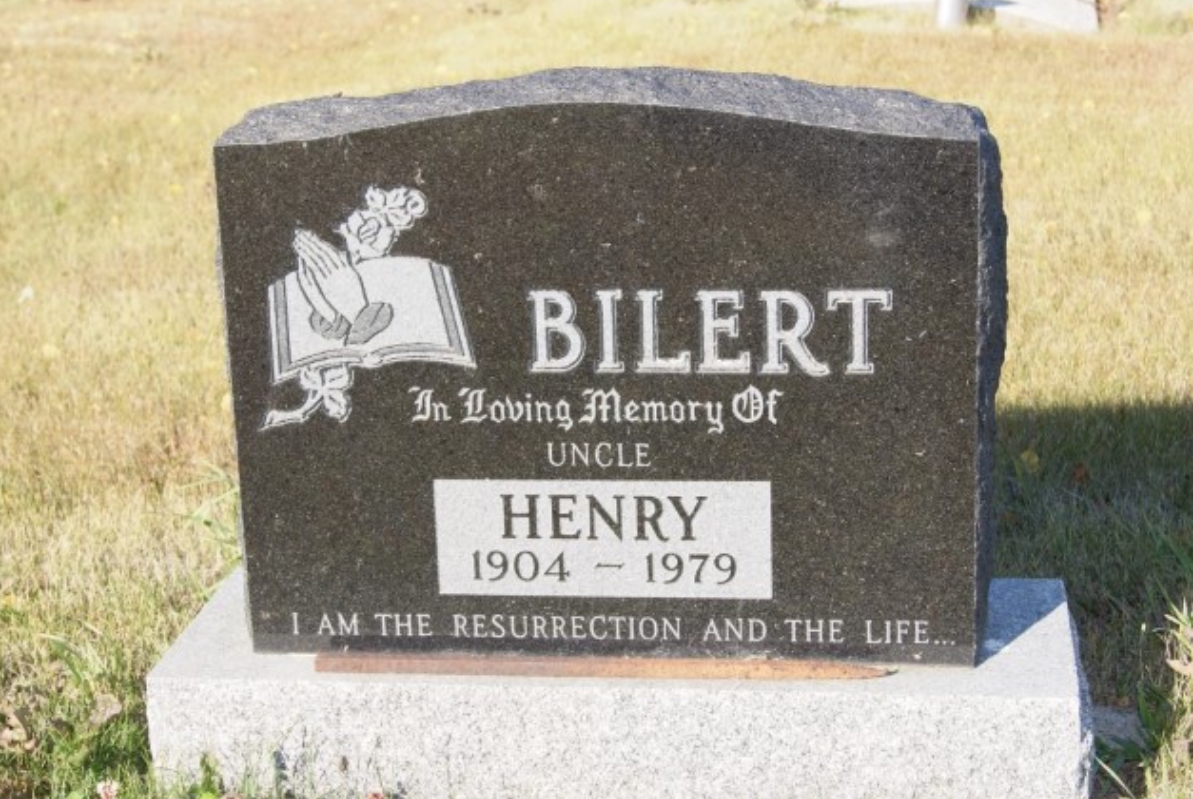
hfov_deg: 30.0
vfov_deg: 20.4
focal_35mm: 67
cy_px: 418
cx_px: 622
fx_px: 2223
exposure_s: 1/160
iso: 100
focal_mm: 40
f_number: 8
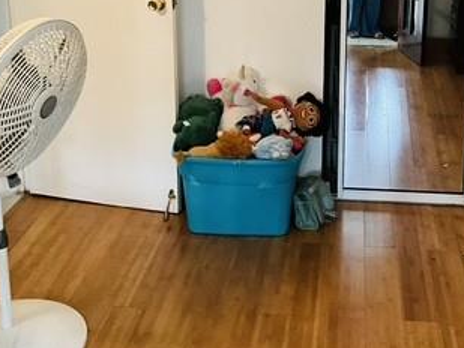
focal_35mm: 60
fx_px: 805
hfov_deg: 31.9
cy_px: 54
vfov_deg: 23.9
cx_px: 314
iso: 250
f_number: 1.8
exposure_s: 1/60
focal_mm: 3
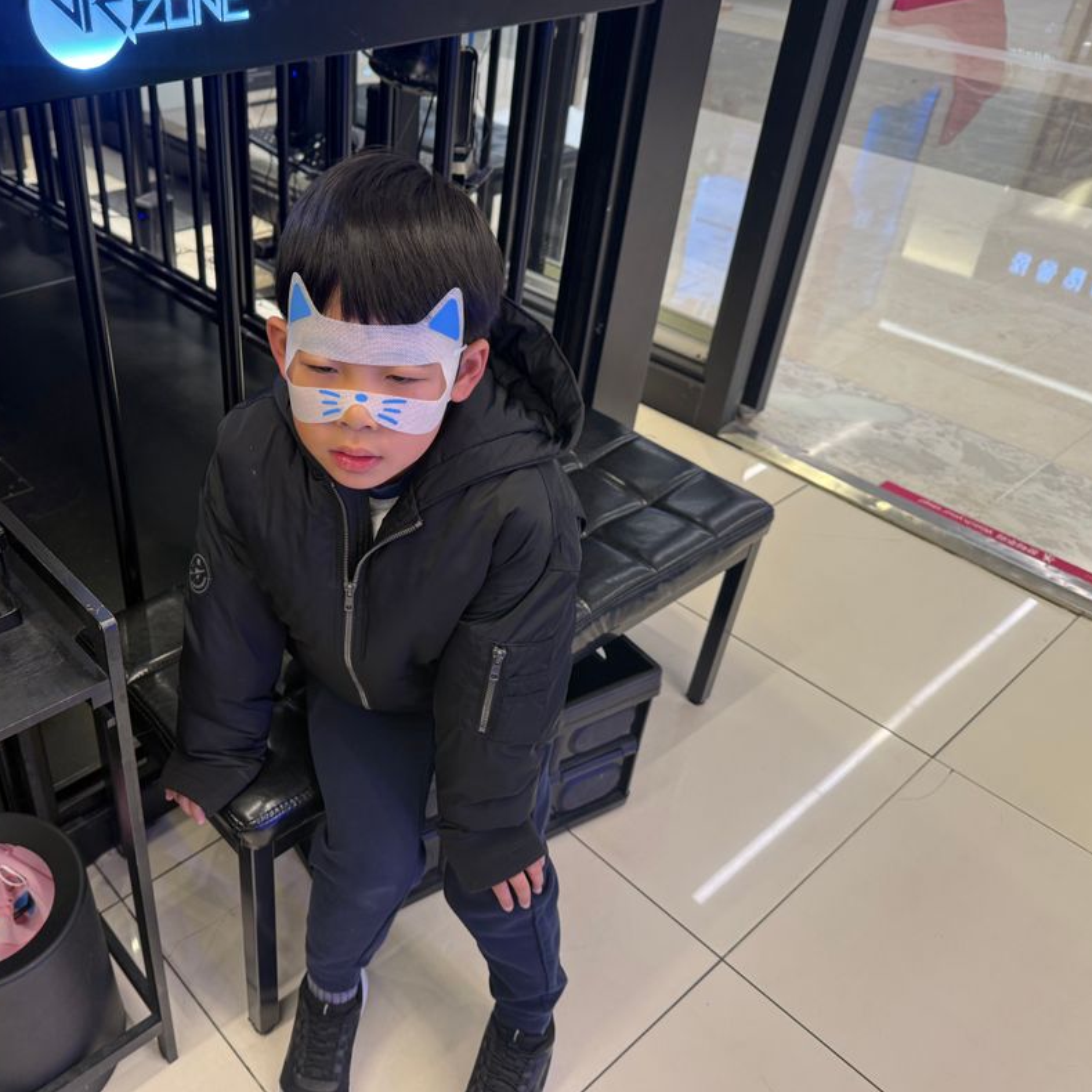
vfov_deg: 55.6
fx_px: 1035
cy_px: 549
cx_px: 354
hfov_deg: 54.4
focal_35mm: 29
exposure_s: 1/60
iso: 160
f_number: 1.78
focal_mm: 6.76
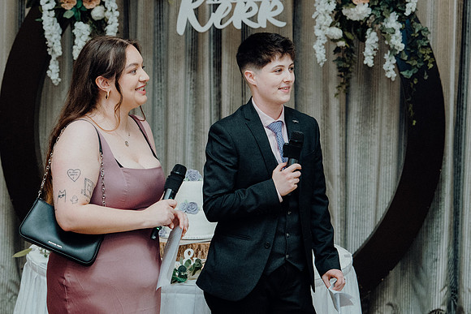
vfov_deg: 15.0
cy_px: 157
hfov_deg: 22.4
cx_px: 236
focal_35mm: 91
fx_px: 1191
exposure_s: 1/200
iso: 2500
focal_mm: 61
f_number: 3.5
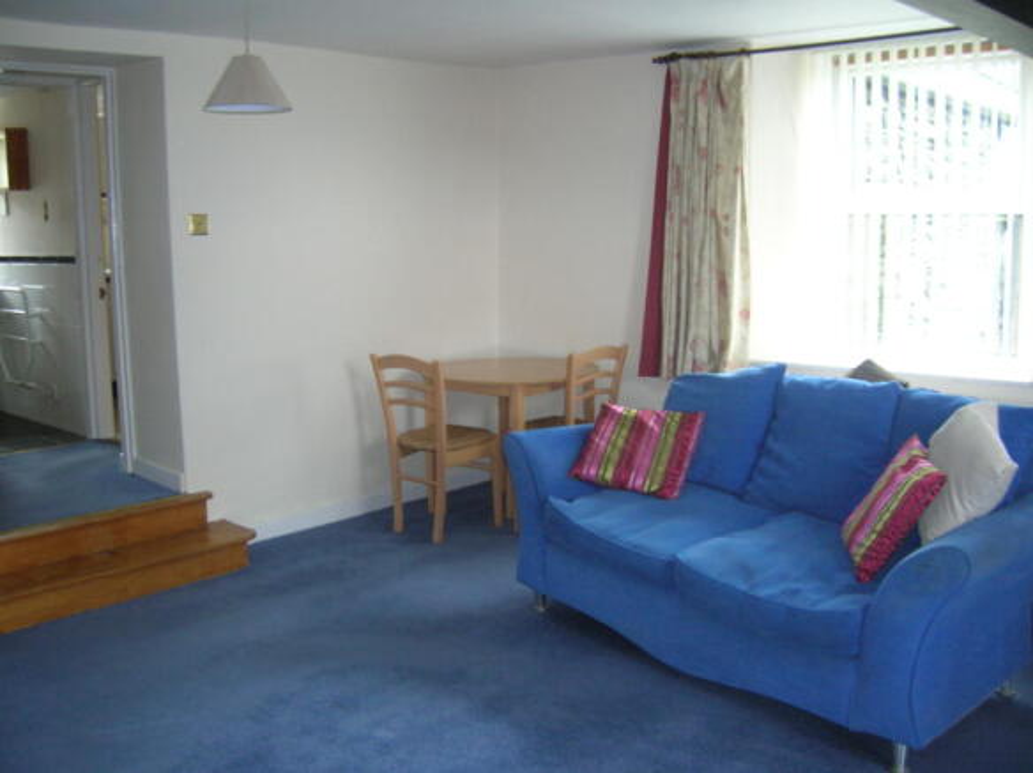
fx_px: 1014
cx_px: 516
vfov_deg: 41.7
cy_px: 386
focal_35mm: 34
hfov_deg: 54.0
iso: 144
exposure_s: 1/25.7
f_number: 2.9
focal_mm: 5.7
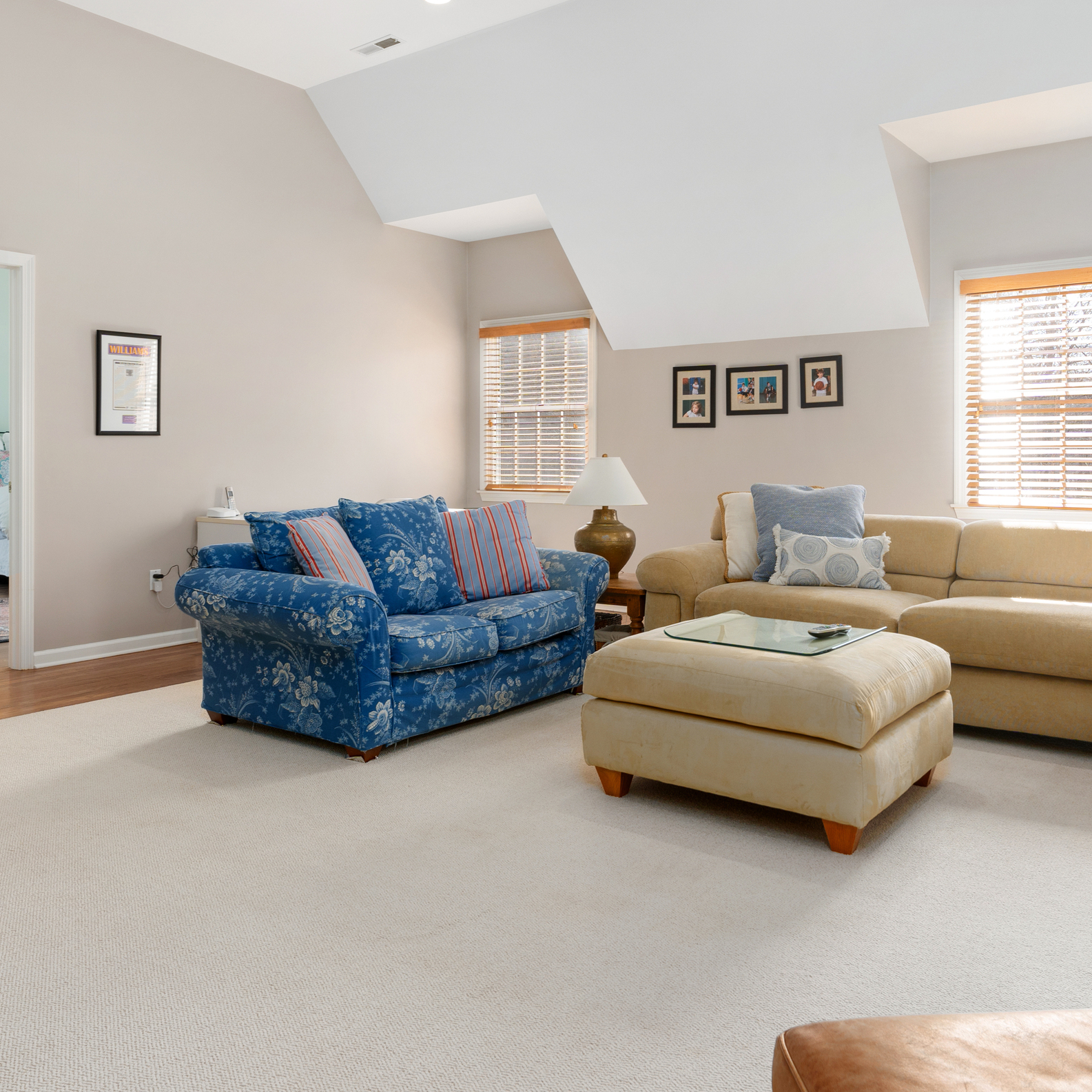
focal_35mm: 28
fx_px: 999
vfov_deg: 57.2
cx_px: 490
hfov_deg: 57.2
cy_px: 495
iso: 320
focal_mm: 17
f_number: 8
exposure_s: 1/4
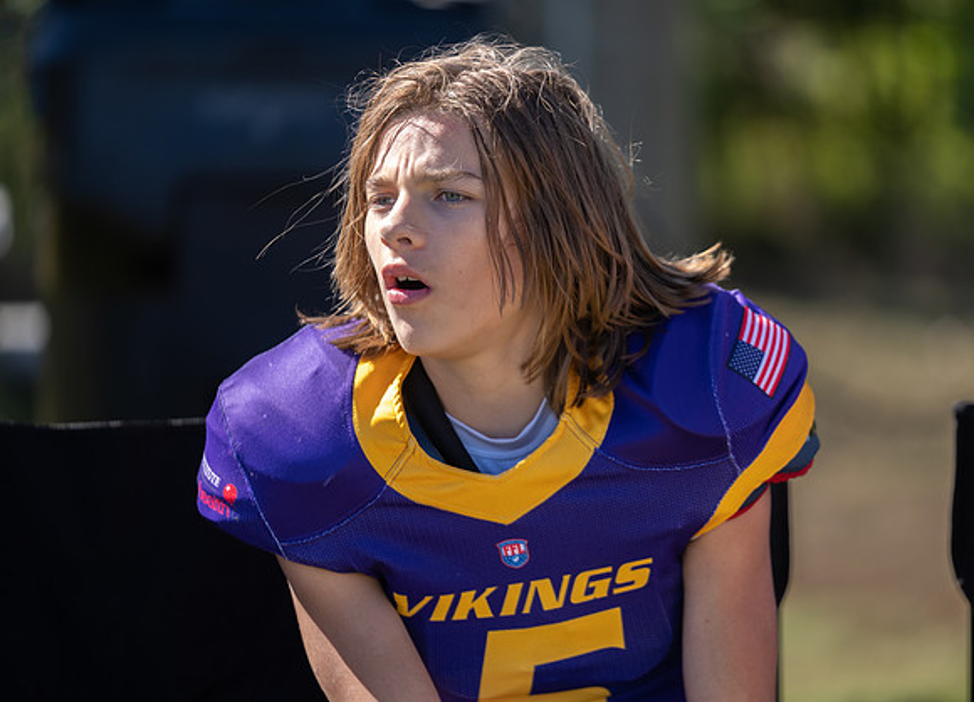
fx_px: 5934
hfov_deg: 9.4
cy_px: 351
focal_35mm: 214
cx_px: 527
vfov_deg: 6.8
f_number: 2.8
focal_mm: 194
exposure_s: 1/640
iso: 100
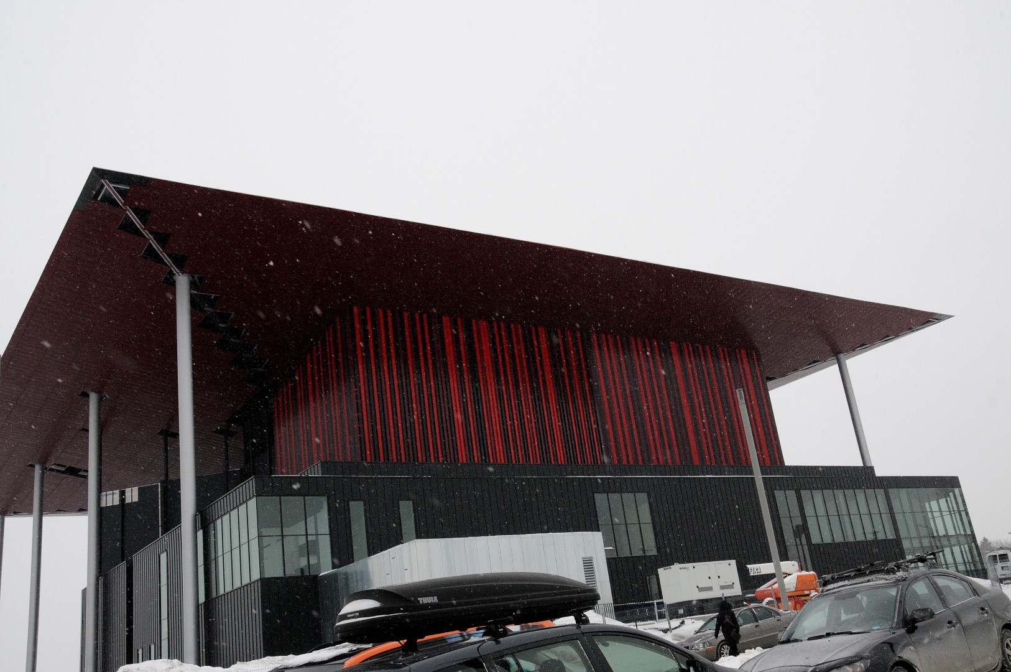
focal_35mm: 33
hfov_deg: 57.3
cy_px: 336
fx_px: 926
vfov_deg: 39.9
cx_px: 506
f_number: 11
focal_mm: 22
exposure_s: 1/400
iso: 800
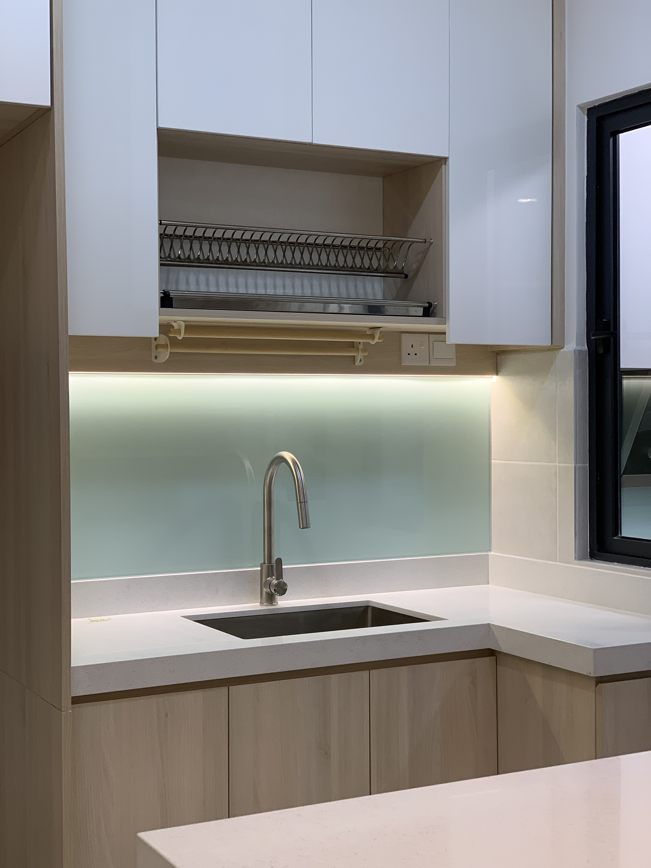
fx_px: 1304
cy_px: 434
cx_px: 326
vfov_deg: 36.8
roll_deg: -0.2
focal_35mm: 52
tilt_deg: +0.8
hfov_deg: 28.0
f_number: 2.4
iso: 64
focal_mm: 6
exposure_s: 1/100
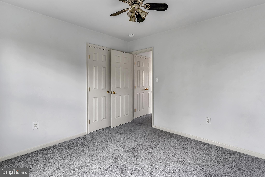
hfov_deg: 93.3
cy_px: 88
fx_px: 125
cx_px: 132
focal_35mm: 17
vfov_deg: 70.4
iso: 640
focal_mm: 17
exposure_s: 1/20
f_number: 8
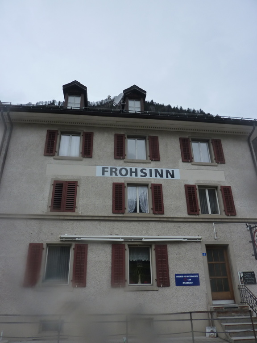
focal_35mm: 25
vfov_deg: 69.4
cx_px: 128
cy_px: 172
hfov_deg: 54.9
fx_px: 247
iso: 125
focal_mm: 4.1
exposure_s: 1/400
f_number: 4
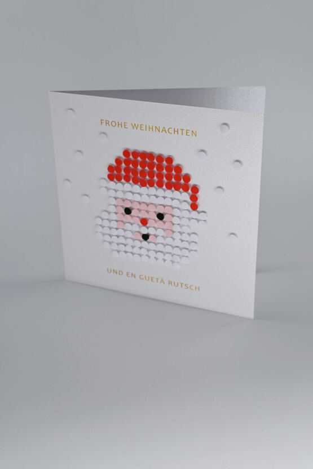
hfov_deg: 31.9
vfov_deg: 46.4
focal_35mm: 42
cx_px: 156
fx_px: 547
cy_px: 234
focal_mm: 28
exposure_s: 1/400
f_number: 7.1
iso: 100
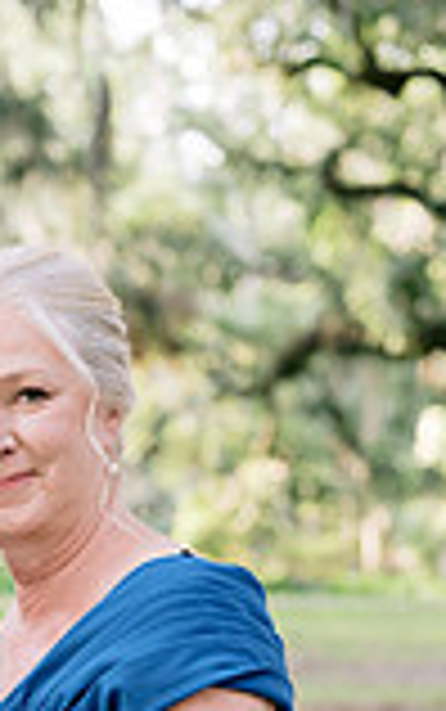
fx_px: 2815
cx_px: -135
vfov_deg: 13.8
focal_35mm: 145
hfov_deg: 8.9
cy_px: 940
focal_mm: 50
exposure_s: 1/320
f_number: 2.8
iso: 400
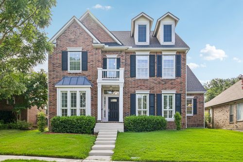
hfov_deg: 61.9
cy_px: 81
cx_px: 122
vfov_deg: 43.6
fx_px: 202
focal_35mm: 30
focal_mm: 30
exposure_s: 1/500
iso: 400
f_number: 8
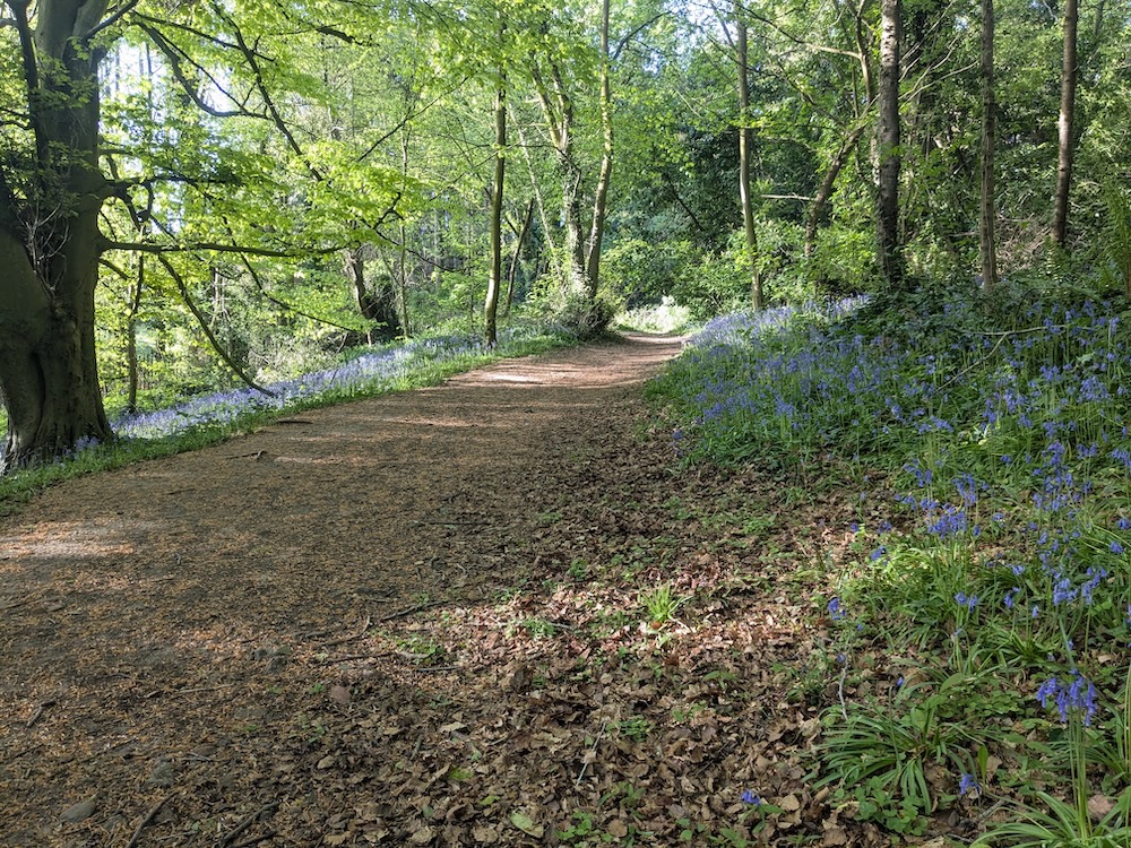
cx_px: 566
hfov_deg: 65.3
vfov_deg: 51.4
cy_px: 424
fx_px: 882
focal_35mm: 27
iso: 70
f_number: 1.73
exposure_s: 1/99.9
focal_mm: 4.38
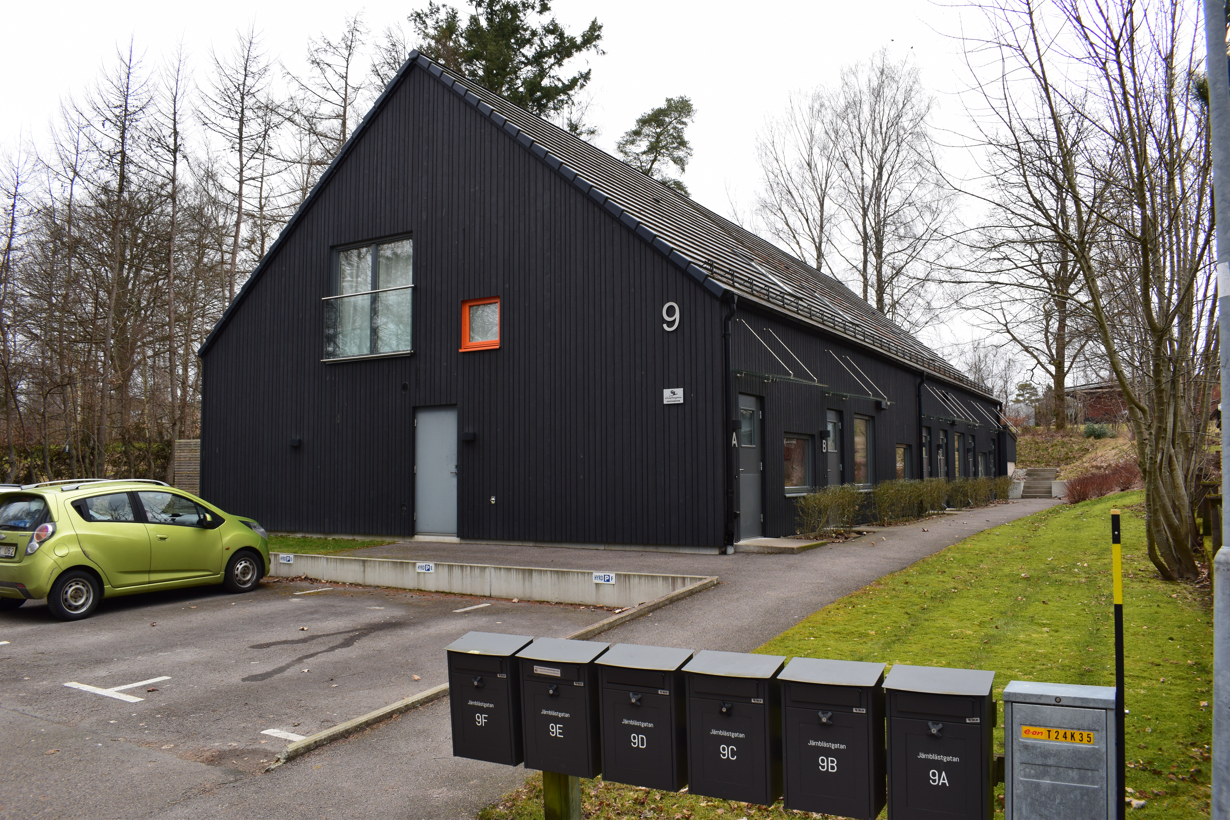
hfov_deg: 67.4
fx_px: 922
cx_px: 615
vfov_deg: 47.9
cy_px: 410
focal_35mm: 27
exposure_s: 1/100
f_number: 9
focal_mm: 18
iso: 400
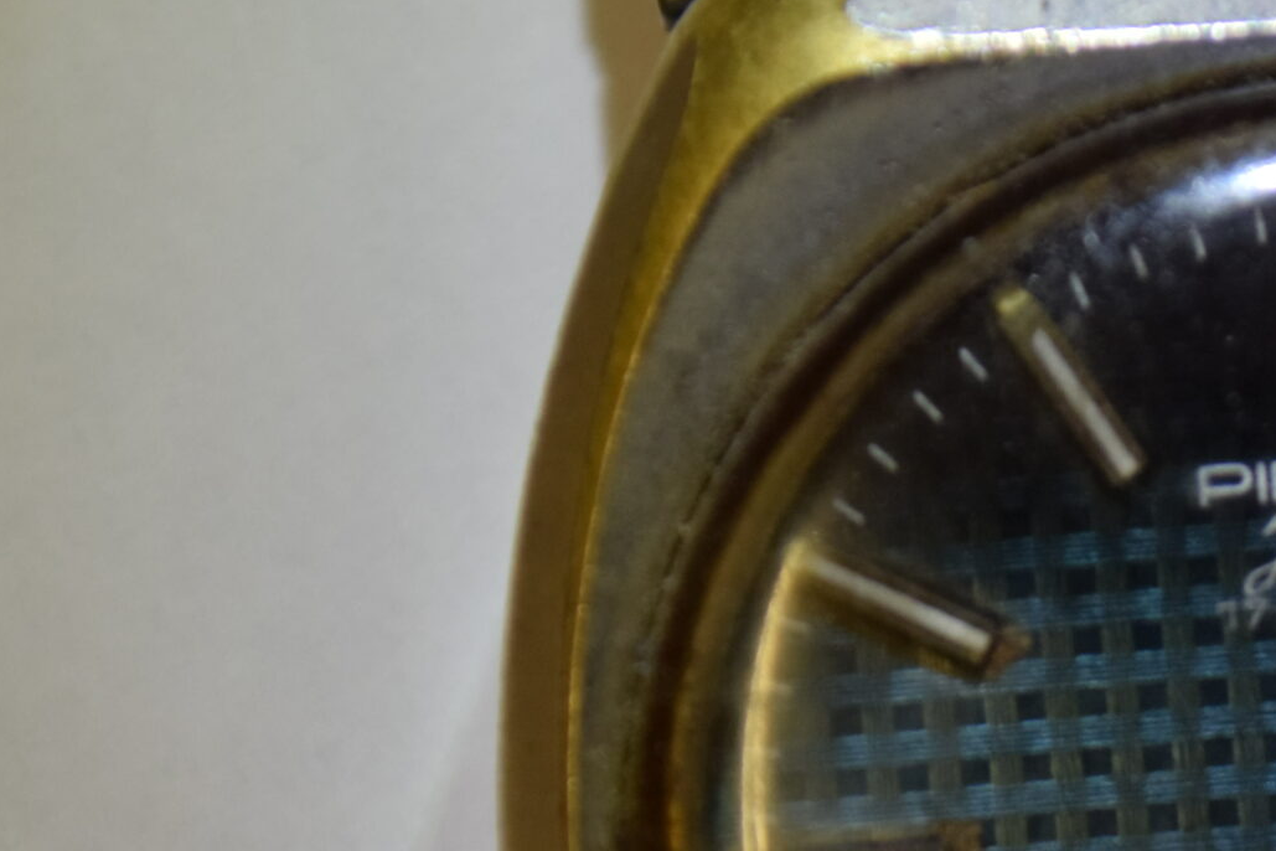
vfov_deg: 6.7
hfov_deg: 9.9
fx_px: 7274
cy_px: 917
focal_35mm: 205
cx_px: 1343
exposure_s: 1/80
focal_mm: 55
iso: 500
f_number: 5.6
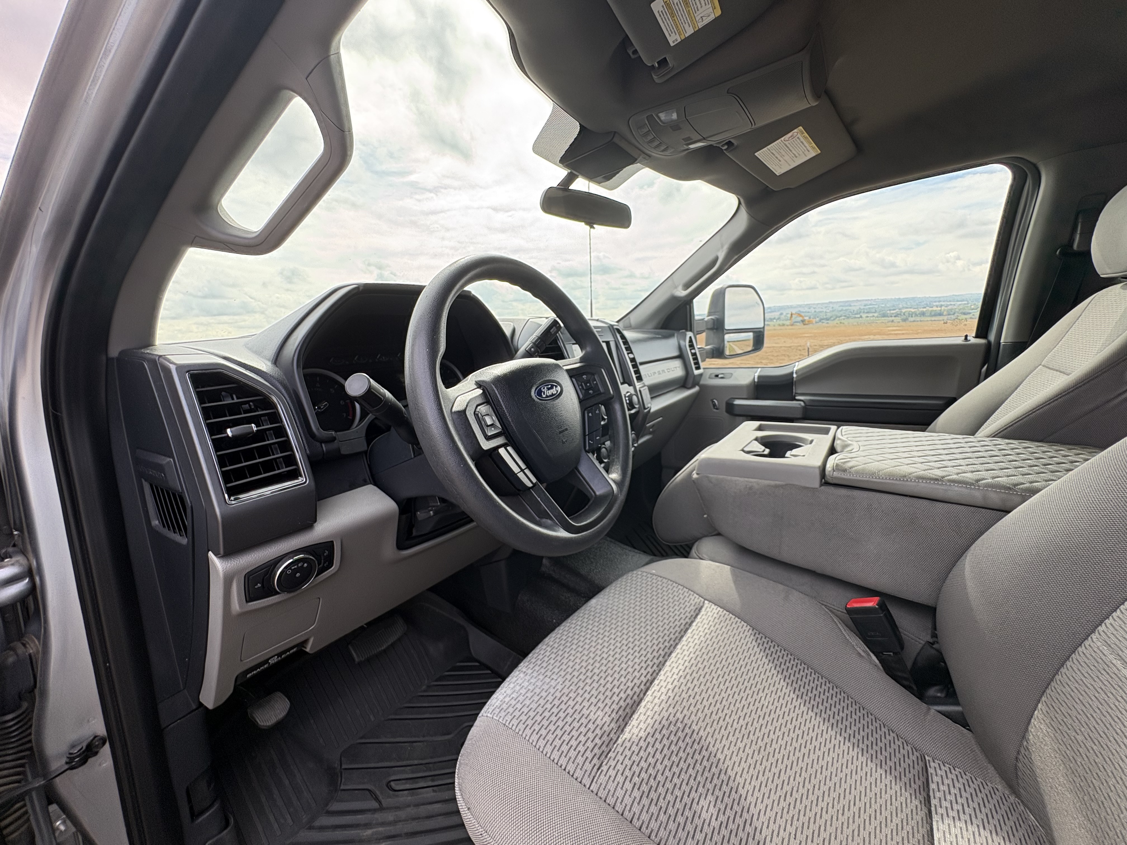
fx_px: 456
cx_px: 564
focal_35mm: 14
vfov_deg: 85.7
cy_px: 422
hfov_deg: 102.1
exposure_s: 1/177
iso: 64
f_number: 2.2
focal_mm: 2.22
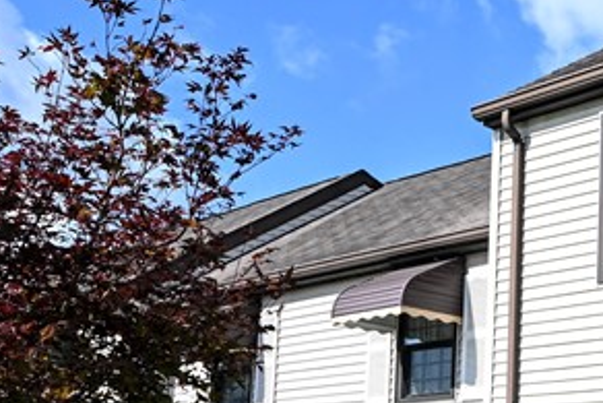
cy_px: 446
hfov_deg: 27.2
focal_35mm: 70
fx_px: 1170
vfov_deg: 18.8
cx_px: 613
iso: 100
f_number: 9
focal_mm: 12.5
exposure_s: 1/160
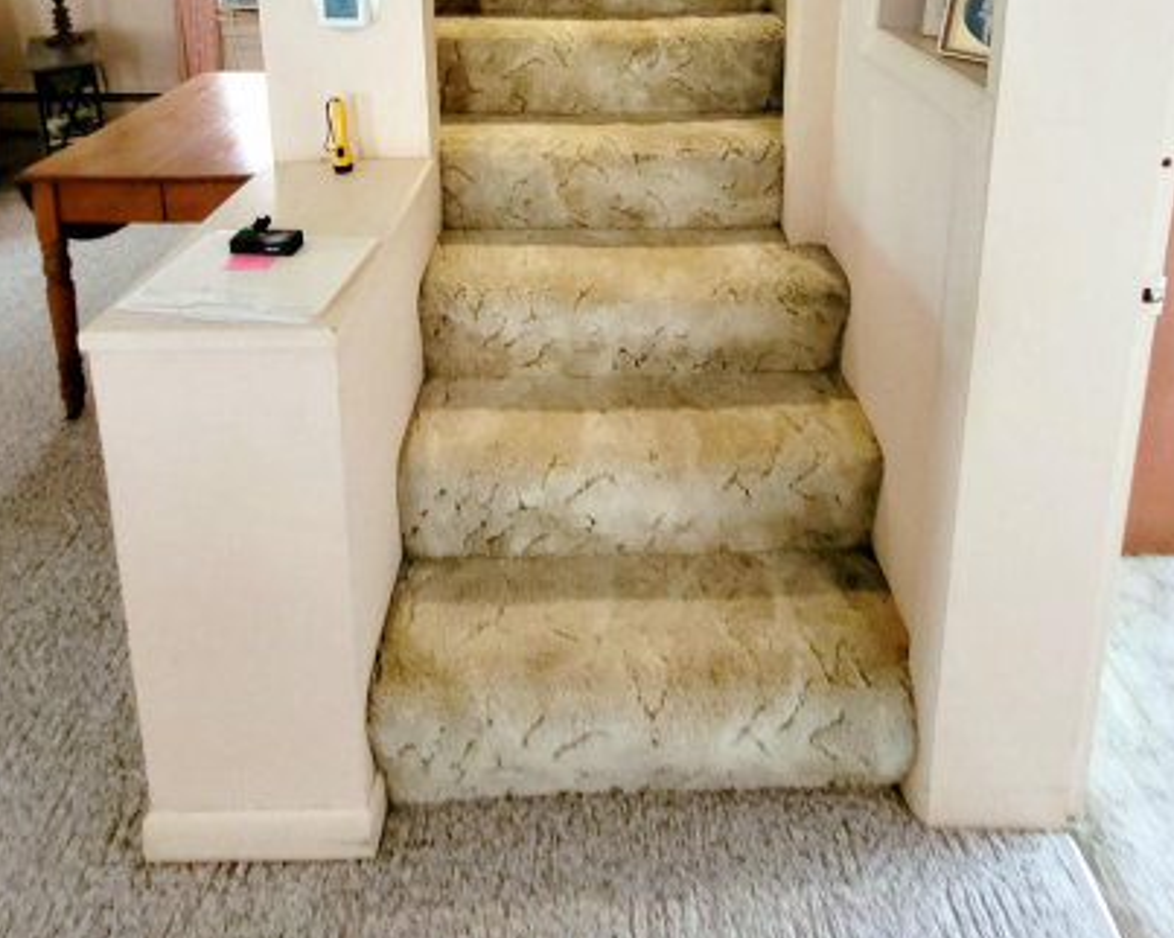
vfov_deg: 51.6
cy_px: -10
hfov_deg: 77.6
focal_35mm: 21
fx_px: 729
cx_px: 603
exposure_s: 1/24
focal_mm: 1.74
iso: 640
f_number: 2.2
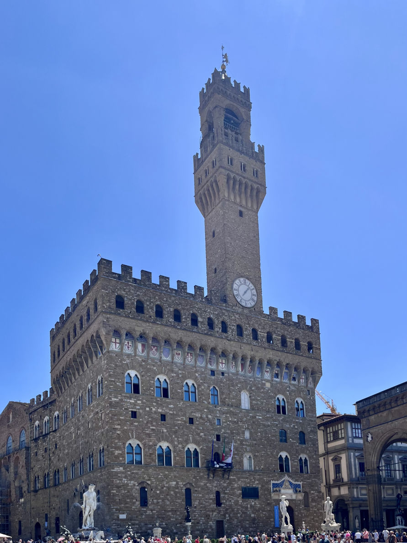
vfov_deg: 67.3
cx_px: 204
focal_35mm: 26
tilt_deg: +29.1
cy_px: 272
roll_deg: +3.1
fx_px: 408
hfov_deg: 53.1
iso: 50
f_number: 1.6
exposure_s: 1/4310
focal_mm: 5.1
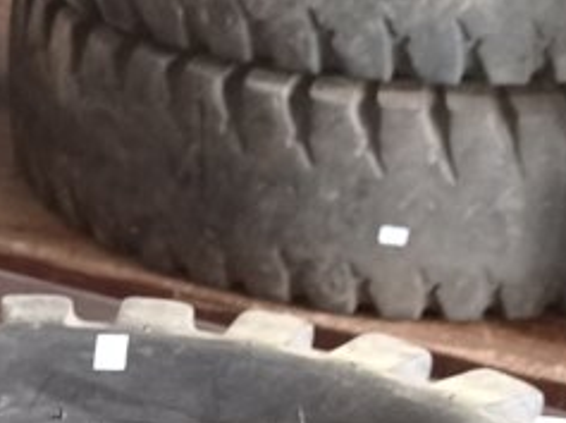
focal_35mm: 121
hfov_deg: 16.0
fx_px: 1975
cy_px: 911
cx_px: 29
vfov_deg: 10.9
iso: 624
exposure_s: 1/24
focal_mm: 4.7
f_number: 1.79
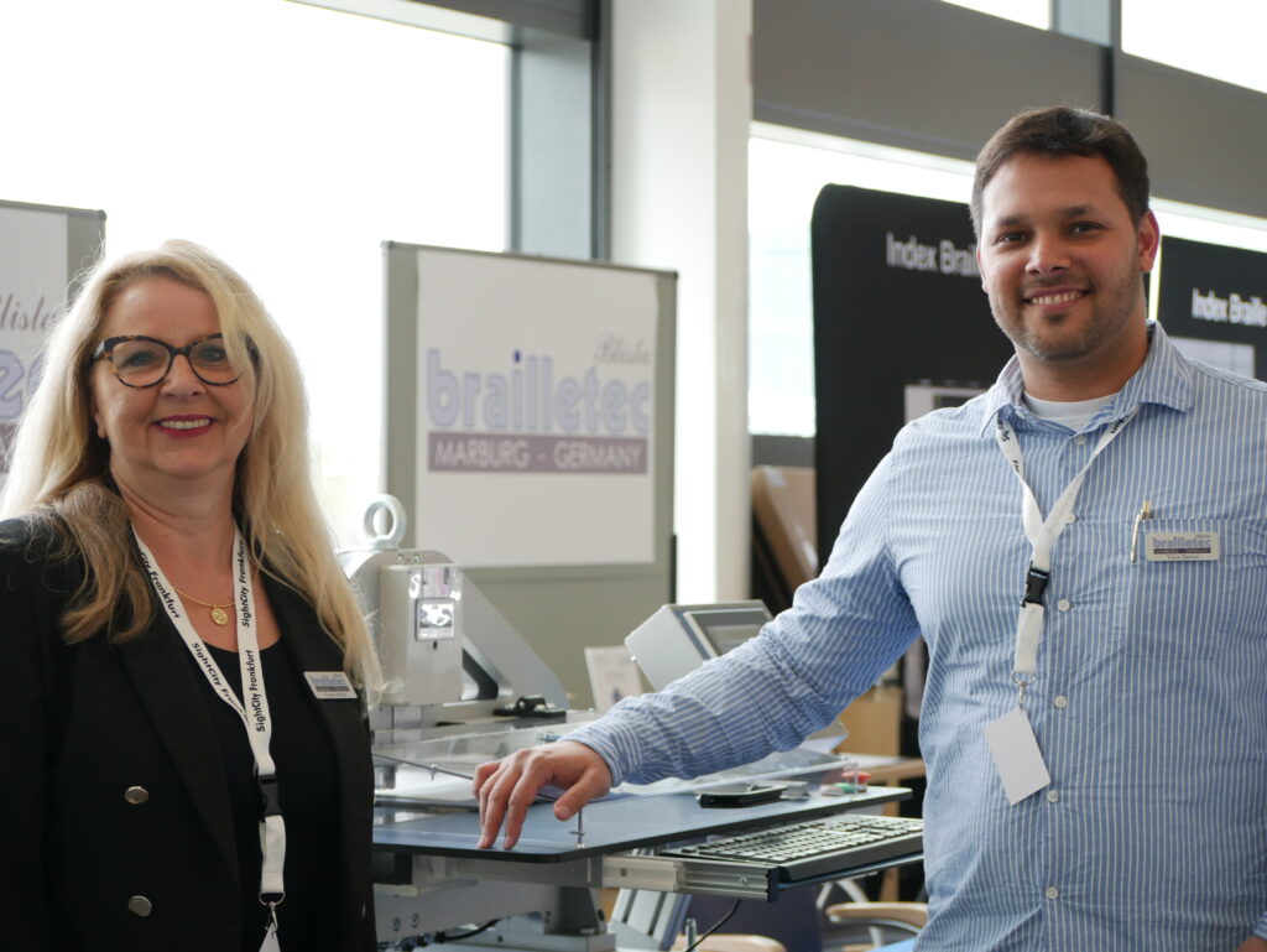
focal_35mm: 90
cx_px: 634
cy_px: 476
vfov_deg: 16.4
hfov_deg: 21.8
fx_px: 3296
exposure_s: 1/100
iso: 500
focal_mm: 45
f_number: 4
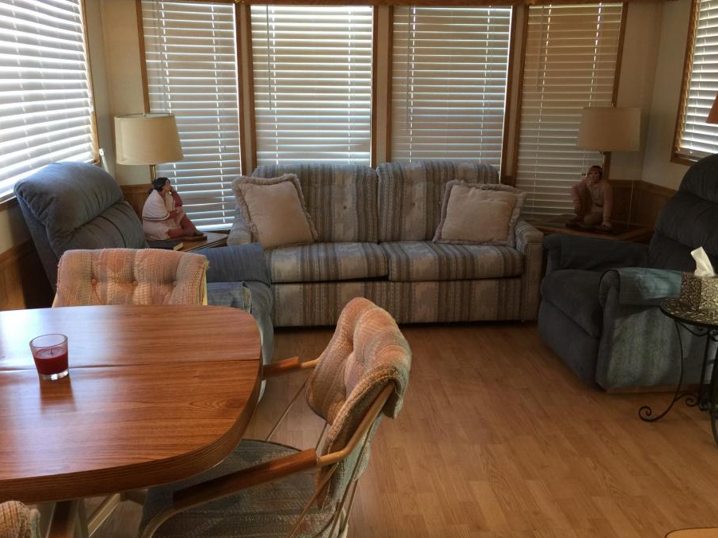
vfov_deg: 42.9
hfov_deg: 55.4
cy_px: 299
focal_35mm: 33
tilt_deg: -17.2
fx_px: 684
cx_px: 355
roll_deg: -0.4
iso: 32
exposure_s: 1/15
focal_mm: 4.15
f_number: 2.2
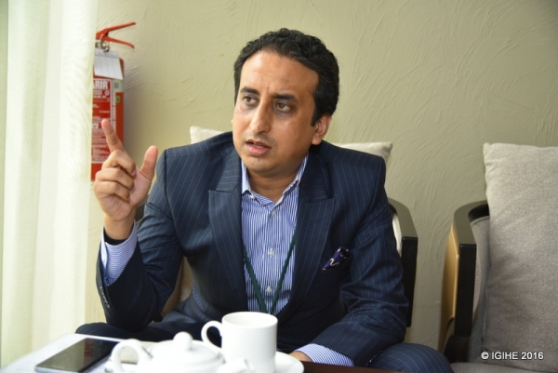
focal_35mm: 44
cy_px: 186
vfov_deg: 30.6
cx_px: 279
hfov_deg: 44.5
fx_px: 682
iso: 1000
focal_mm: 44
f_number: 4
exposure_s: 1/250
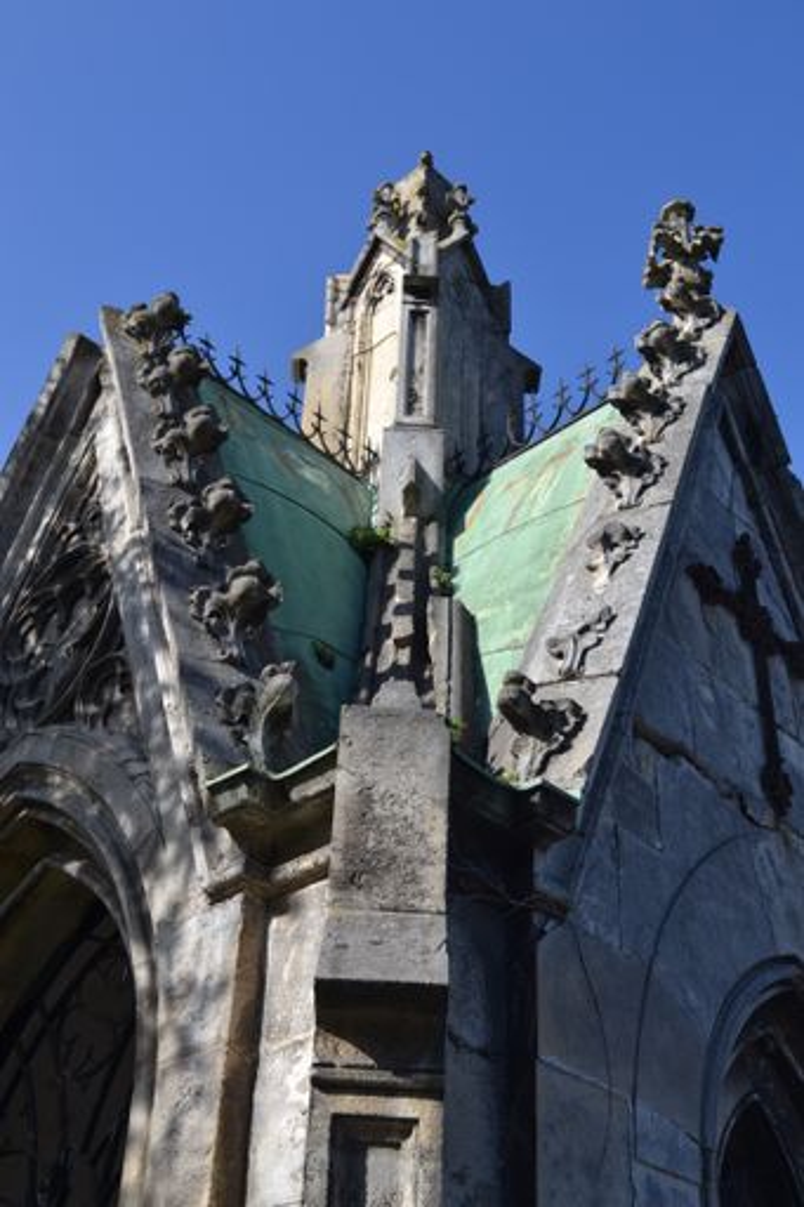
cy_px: 604
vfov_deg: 46.4
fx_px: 1408
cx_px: 402
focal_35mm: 42
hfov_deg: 31.9
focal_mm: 28
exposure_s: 1/160
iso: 100
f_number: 8
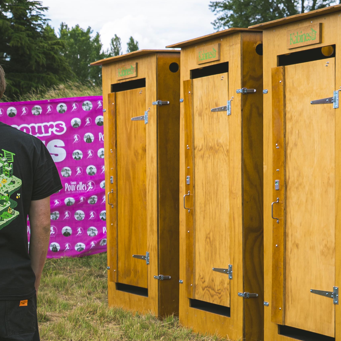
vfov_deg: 15.6
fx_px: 1237
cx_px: -241
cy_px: 268
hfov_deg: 14.2
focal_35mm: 111
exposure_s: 1/160
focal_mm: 37
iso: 100
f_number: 7.1
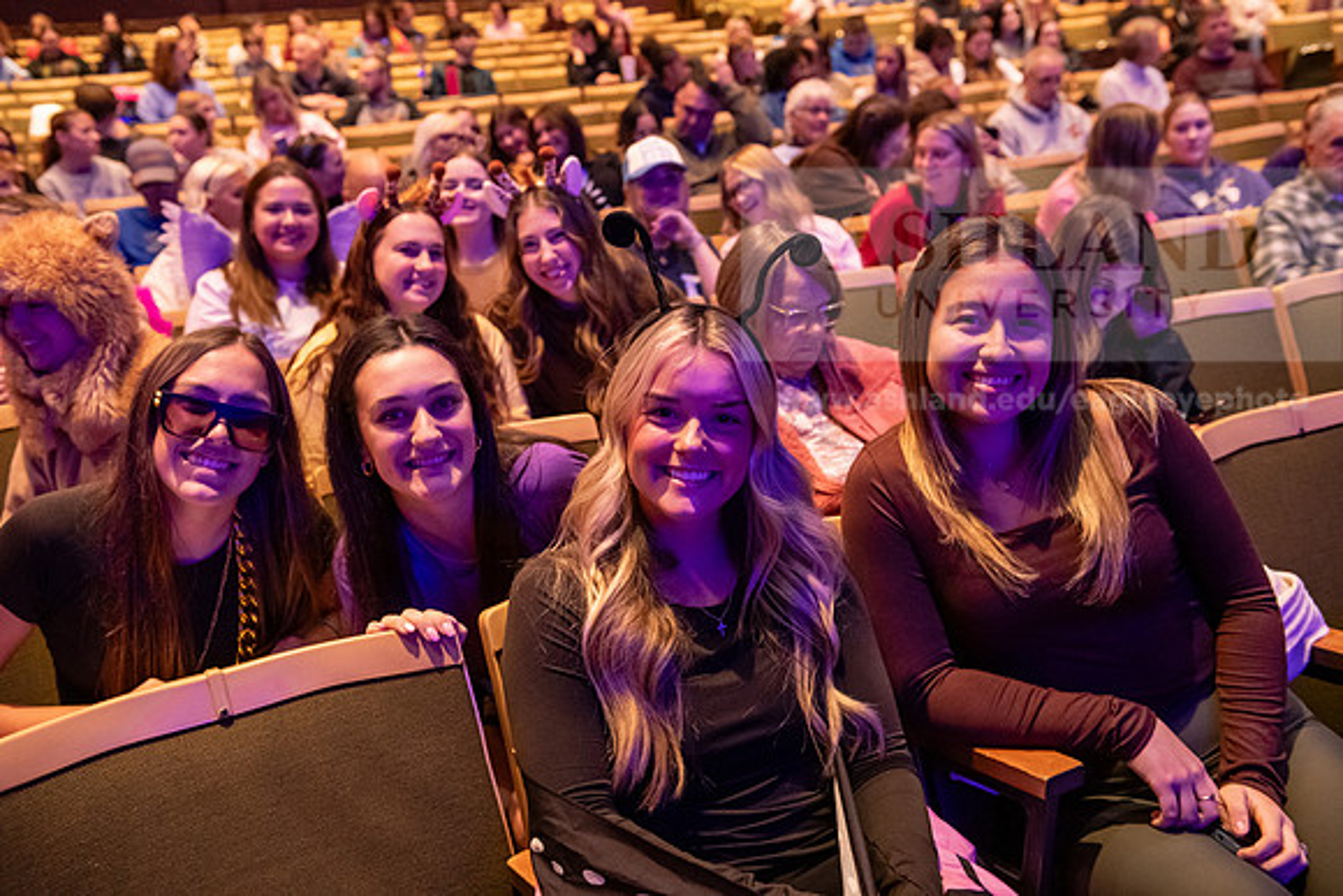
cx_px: 672
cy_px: 448
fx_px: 1343
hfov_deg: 53.1
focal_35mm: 36
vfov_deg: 36.9
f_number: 3.5
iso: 5000
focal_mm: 36
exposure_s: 1/125
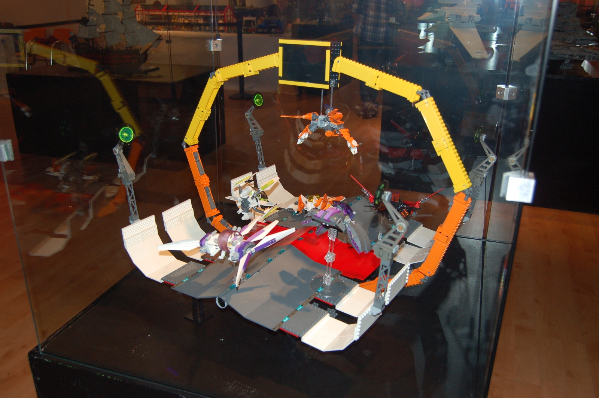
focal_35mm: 33
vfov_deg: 39.9
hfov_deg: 57.3
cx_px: 300
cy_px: 199
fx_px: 549
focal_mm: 22
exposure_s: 1/60
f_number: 3.8
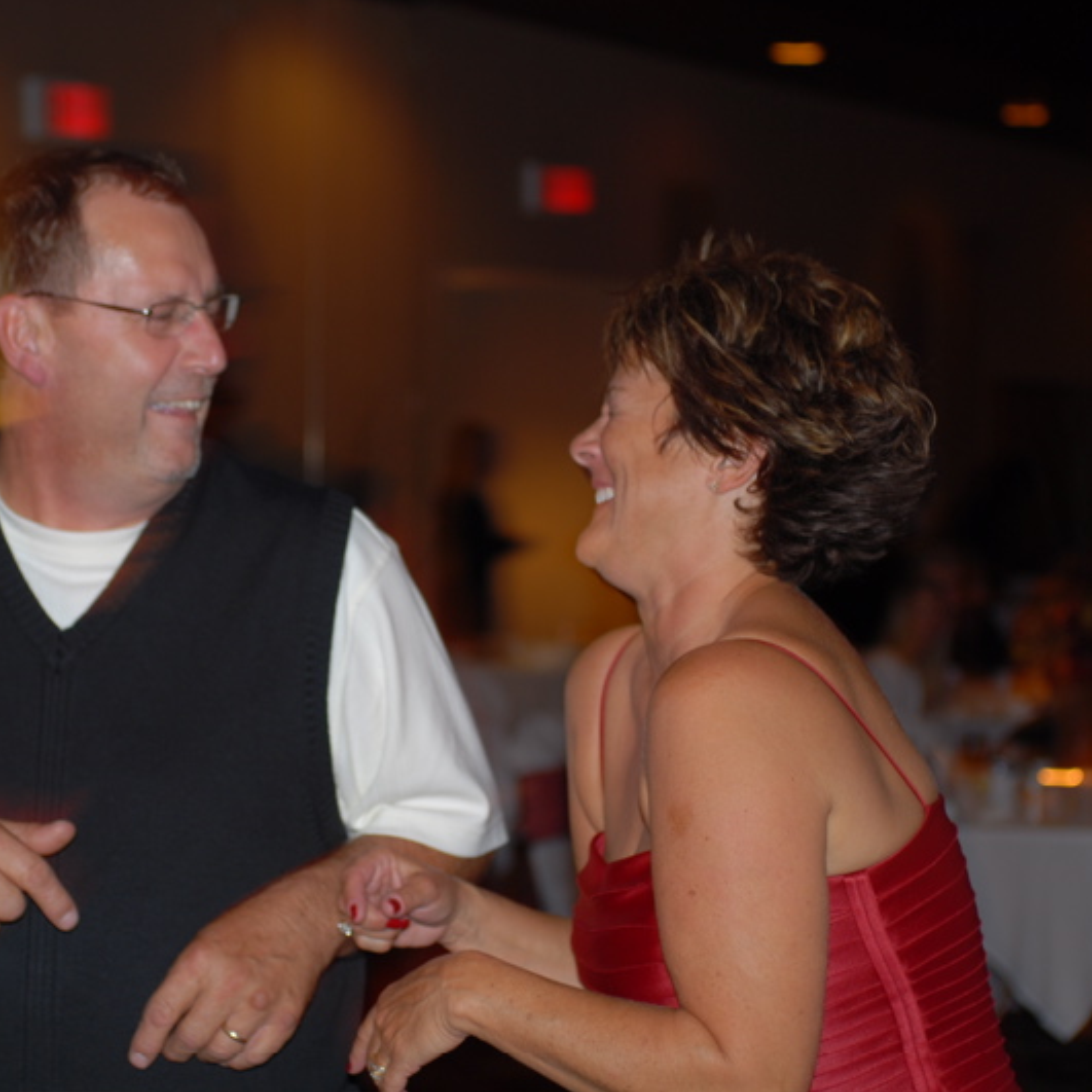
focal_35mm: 100
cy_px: 544
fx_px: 3569
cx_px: 428
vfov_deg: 17.4
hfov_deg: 17.4
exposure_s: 1/10
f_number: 2.8
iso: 100
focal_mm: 52
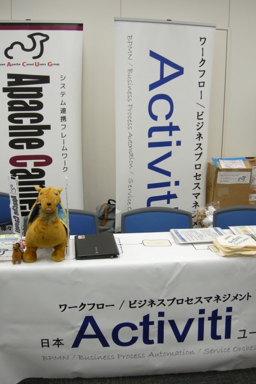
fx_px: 394
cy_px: 189
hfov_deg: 36.0
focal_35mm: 37
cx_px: 131
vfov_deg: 51.9
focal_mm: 7.5
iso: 195
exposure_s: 1/61
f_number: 2.7
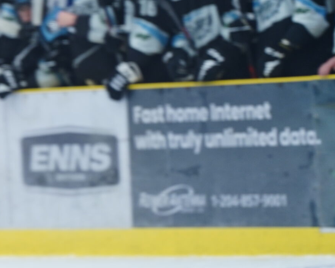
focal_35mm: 550
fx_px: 5452
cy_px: 212
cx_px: -77
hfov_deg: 3.5
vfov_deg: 2.8
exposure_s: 1/200
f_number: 2.8
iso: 640
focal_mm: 200
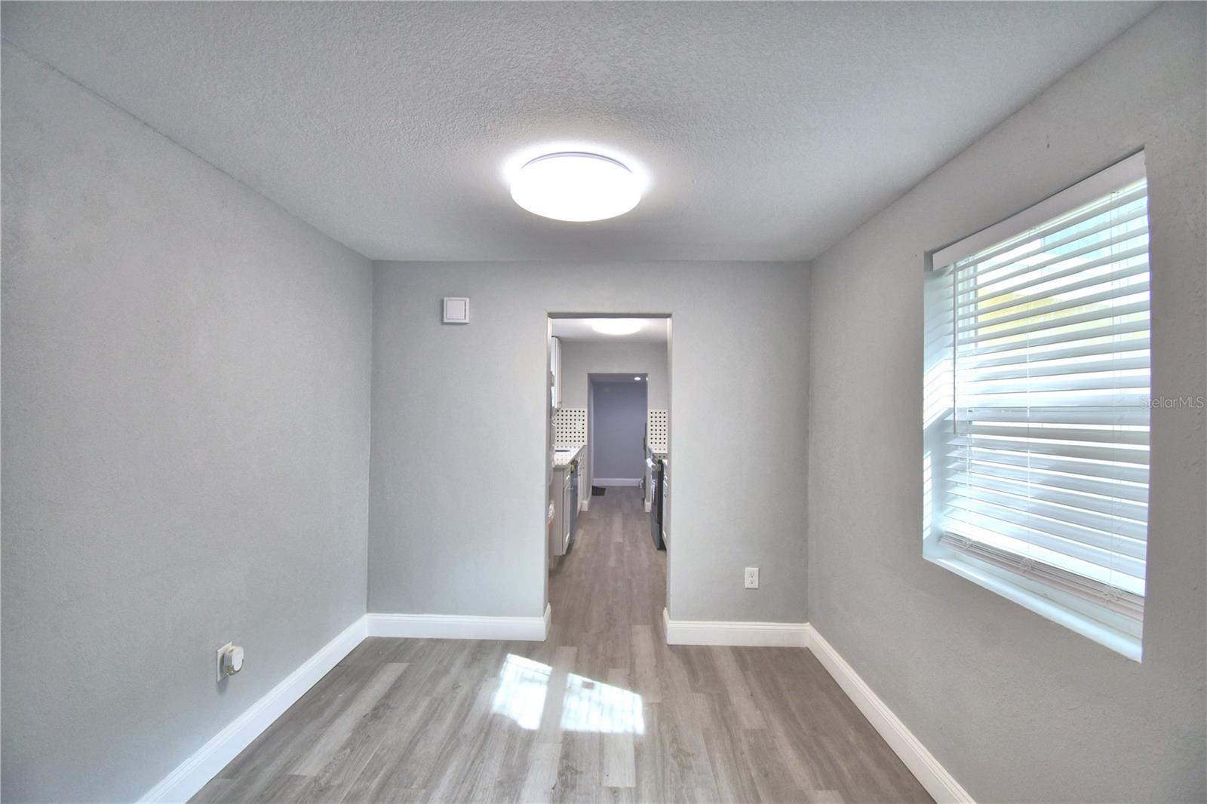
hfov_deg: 100.4
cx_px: 604
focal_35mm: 15
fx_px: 503
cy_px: 402
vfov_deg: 77.3
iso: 320
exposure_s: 1/125
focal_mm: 10
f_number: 4.5
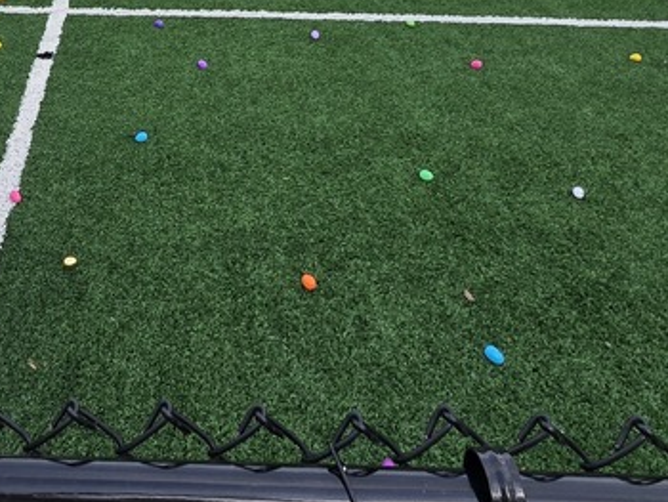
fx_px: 734
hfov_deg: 46.1
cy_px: -134
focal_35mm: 38
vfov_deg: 30.6
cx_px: 122
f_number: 2.2
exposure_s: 1/1041
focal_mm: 2.2
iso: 50
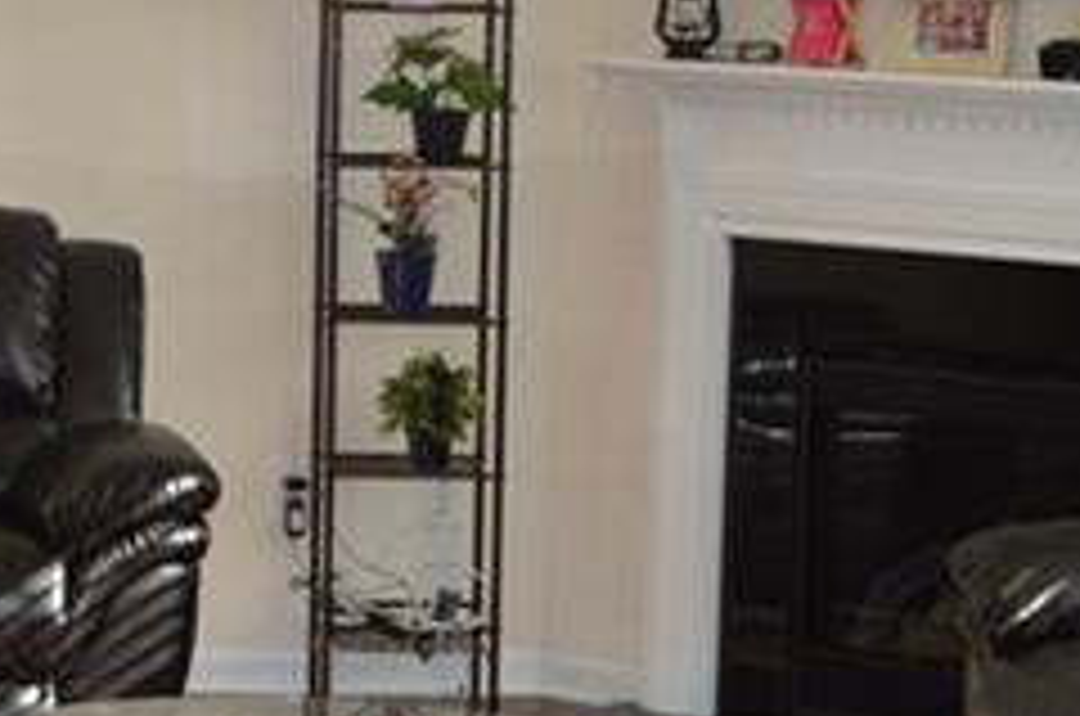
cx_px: 144
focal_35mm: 141
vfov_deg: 9.7
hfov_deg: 14.5
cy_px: 149
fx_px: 4222
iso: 400
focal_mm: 22
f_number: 4
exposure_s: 1/80
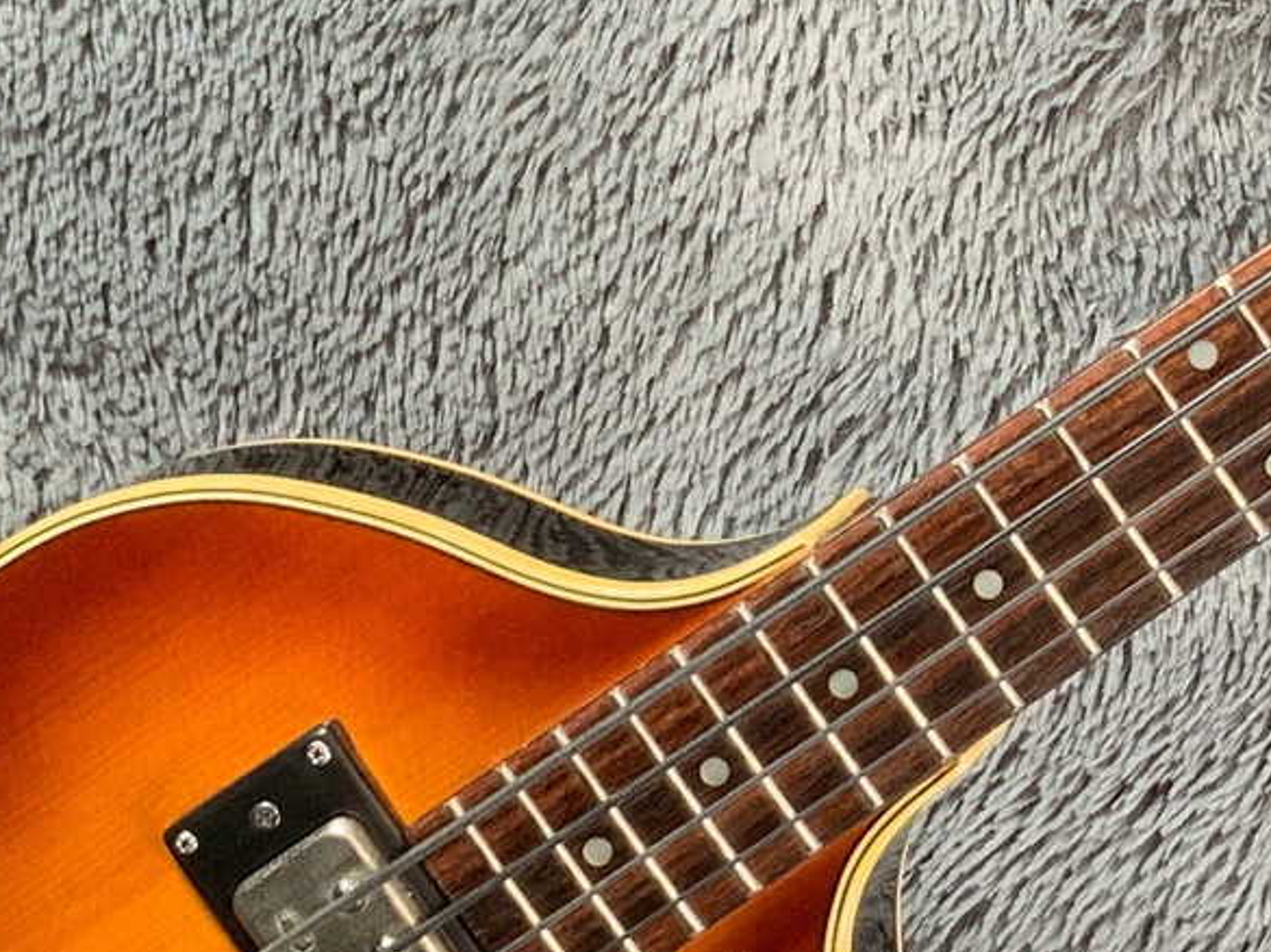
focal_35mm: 127
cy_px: 324
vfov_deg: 11.6
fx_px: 4660
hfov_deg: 15.1
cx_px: 1434
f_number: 1.8
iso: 64
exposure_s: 1/104
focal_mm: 3
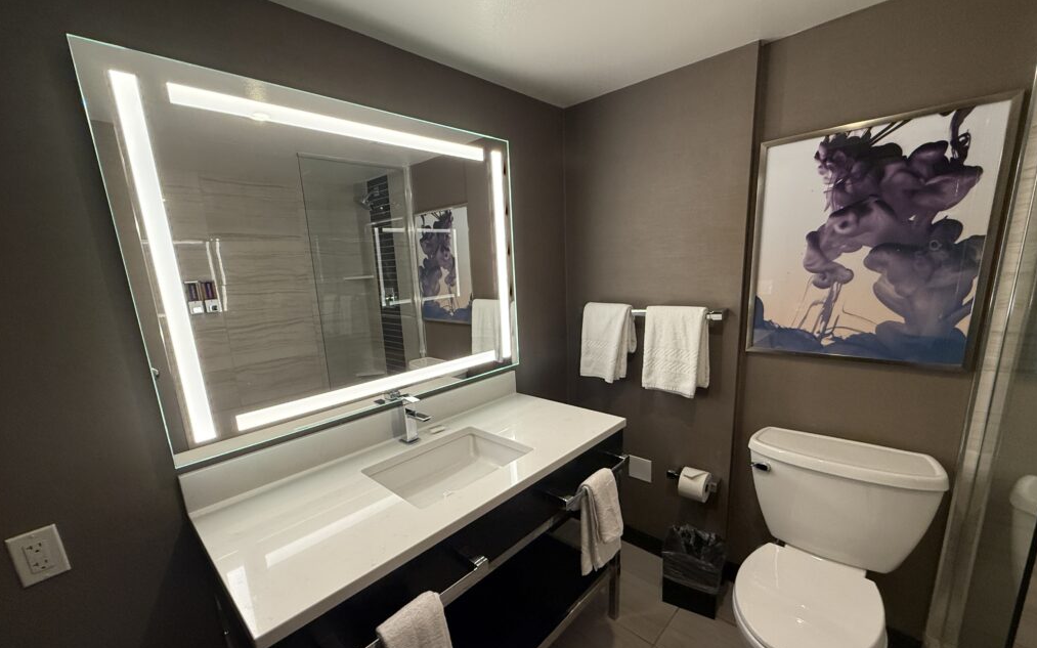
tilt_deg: -12.4
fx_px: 424
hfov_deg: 101.5
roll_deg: +3.2
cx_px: 517
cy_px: 357
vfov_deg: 74.6
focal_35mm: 15
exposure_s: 1/99
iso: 250
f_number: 2.2
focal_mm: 2.22
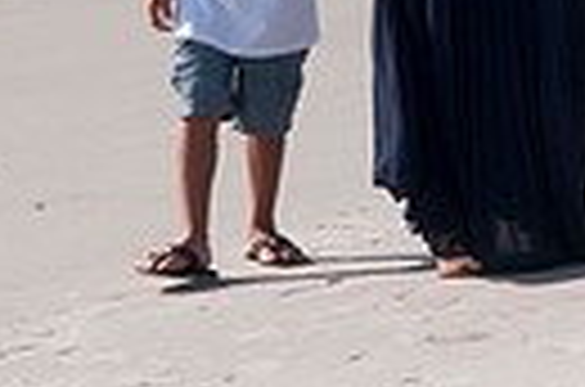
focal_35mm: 415
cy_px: -313
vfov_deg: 3.3
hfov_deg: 5.0
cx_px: 742
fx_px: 6727
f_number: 11
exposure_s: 1/250
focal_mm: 62
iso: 100
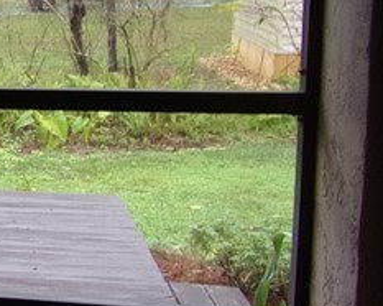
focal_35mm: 103
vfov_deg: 14.8
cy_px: 64
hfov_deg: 14.5
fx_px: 1167
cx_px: -445
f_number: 3.3
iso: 80
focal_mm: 4.3
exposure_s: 1/38
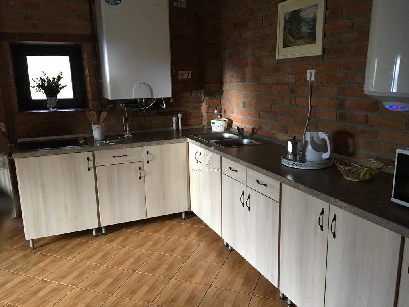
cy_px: 154
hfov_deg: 61.7
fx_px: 343
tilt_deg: -11.8
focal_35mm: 29
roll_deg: +1.0
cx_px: 204
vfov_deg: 48.2
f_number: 2.2
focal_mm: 4.15
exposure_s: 1/33
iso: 200
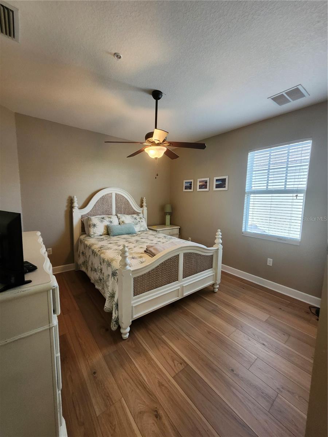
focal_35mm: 13
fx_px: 164
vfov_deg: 106.2
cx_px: 164
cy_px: 218
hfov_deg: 89.9
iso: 320
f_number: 2.2
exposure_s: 1/30
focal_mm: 1.74
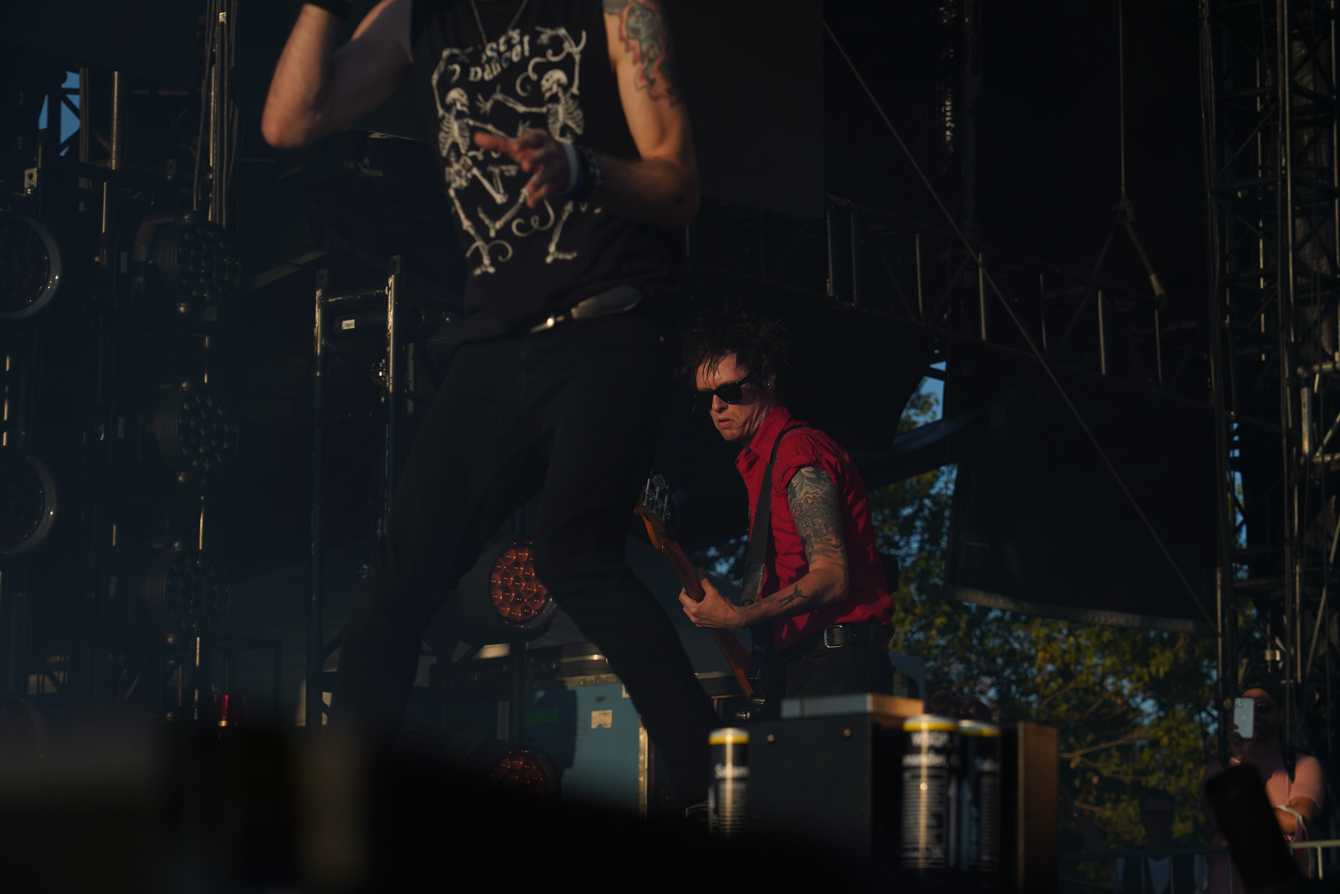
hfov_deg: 19.5
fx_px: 3908
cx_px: 670
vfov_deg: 13.0
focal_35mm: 105
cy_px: 447
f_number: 7.1
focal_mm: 105
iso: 100
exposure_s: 1/400
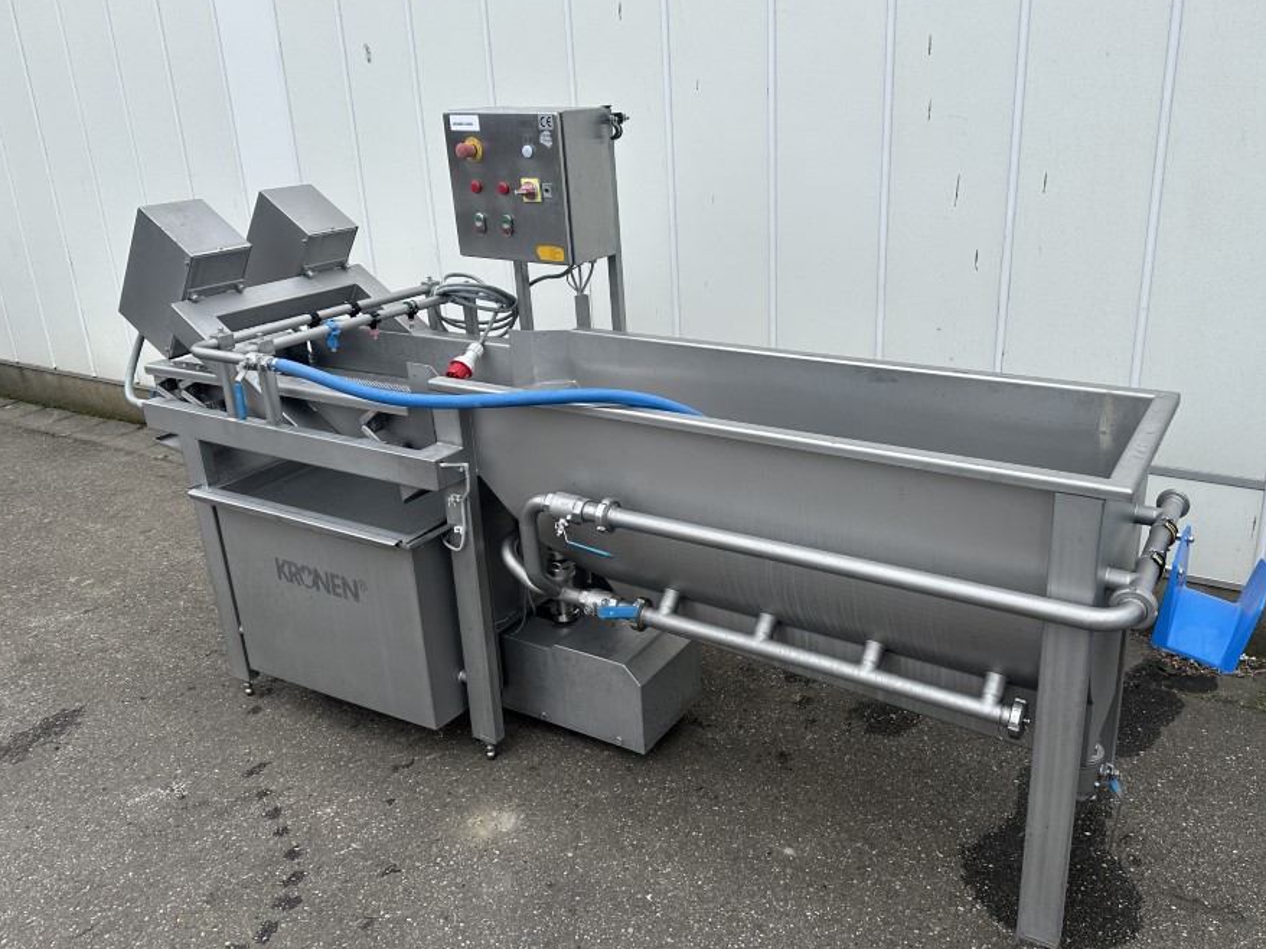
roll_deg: +1.3
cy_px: 446
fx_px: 1024
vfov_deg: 49.7
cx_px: 725
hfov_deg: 63.2
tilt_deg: -18.7
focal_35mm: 28
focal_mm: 6.86
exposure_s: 1/1321
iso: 80
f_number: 1.78
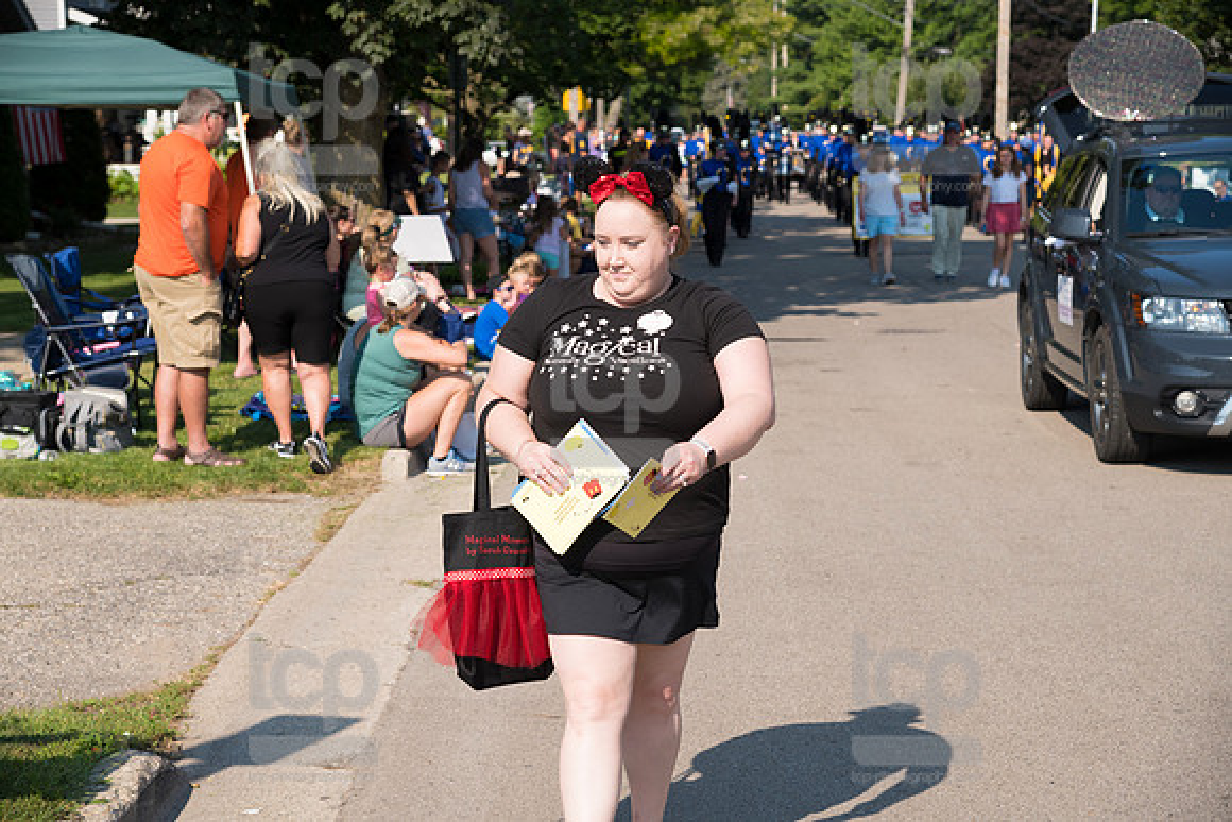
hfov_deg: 24.8
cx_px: 616
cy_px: 411
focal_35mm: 82
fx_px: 2807
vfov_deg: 16.7
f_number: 6.3
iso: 320
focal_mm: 82
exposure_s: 1/800
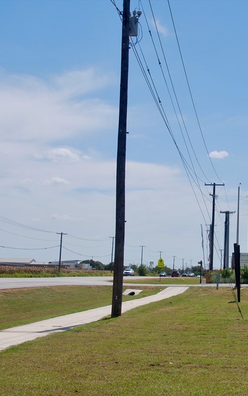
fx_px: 800
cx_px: 188
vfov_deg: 27.9
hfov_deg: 17.5
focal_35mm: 74
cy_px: 198
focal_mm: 32
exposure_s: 1/320
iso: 100
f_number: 9
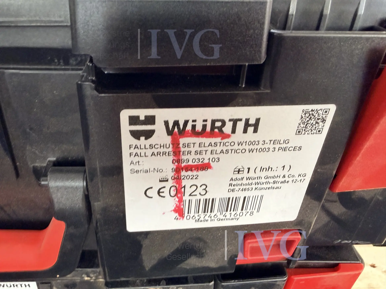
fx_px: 290
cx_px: 193
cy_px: 144
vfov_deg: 53.1
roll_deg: -3.3
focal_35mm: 26
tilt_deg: -27.2
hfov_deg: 67.3
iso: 320
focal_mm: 2.22
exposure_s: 1/50
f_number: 2.2
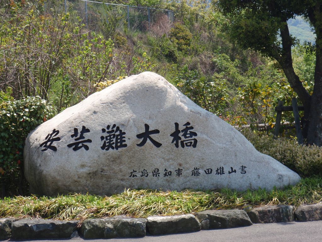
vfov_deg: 14.5
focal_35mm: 102
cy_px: 121
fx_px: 949
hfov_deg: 19.3
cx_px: 161
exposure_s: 1/200
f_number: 5.1
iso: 64
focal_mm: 18.2
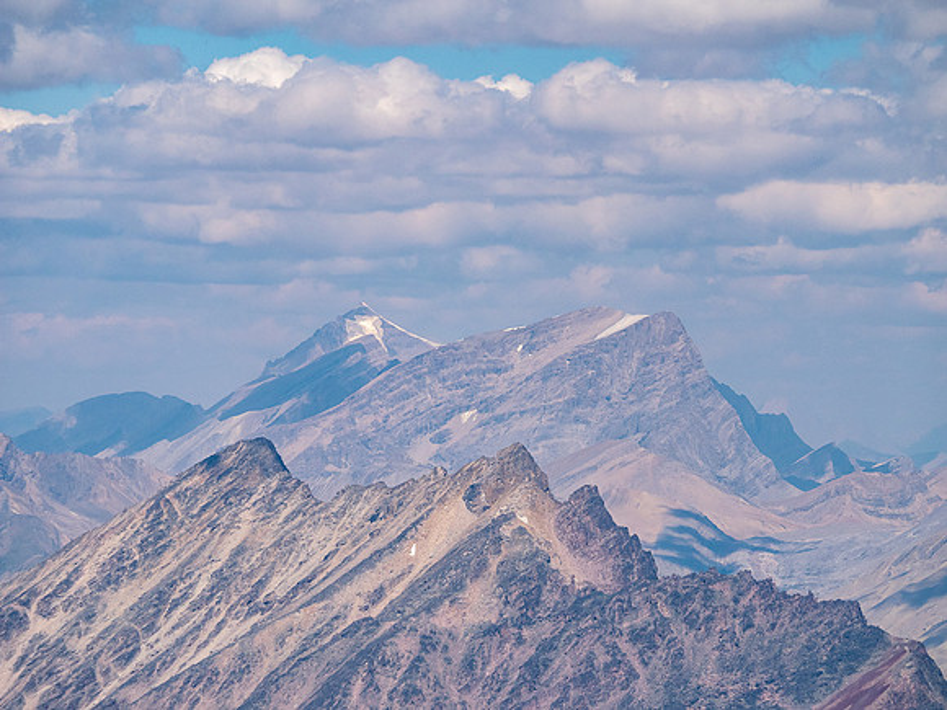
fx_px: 8207
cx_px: 474
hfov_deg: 6.6
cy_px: 355
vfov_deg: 5.0
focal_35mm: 300
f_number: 8
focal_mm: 150
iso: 200
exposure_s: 1/500
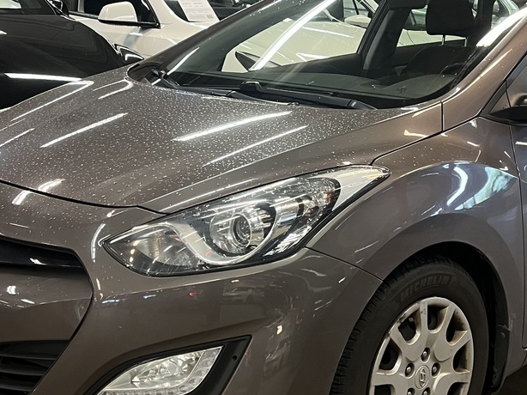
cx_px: 328
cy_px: 122
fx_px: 928
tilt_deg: -9.3
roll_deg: -0.7
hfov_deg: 31.6
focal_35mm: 61
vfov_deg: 23.9
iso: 125
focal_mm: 5.1
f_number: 1.6
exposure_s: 1/50
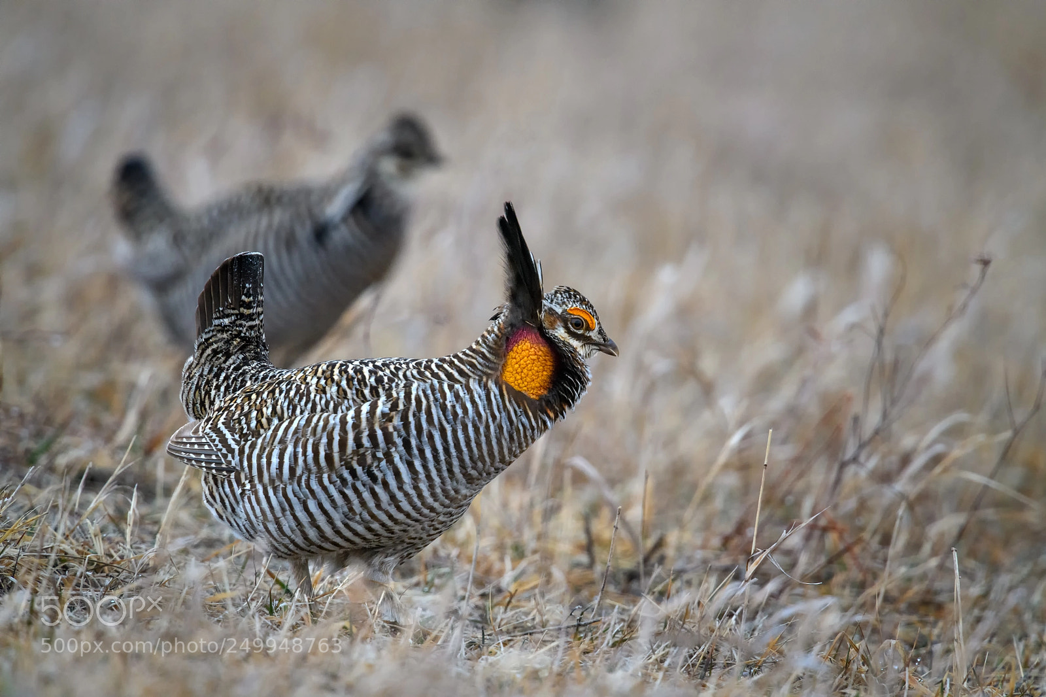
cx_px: 523
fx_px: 29048
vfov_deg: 1.4
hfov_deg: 2.1
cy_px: 348
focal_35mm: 1000
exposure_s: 1/1250
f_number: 8
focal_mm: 1000
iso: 3600
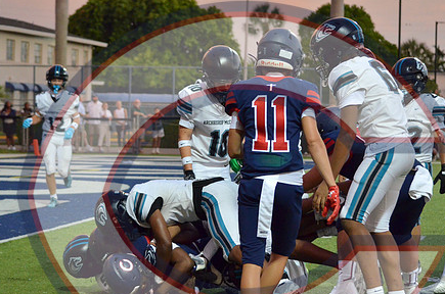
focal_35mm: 140
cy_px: 194
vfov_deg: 9.7
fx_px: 1727
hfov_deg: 14.7
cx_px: 240
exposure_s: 1/500
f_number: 4.5
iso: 2500
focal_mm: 70
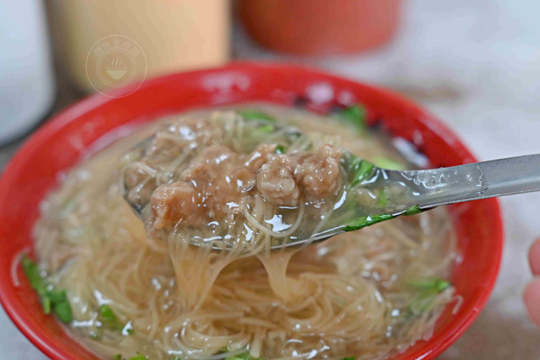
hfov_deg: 27.0
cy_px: 180
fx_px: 1125
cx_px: 270
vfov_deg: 18.2
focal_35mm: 75
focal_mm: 50
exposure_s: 1/200
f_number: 3.2
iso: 560
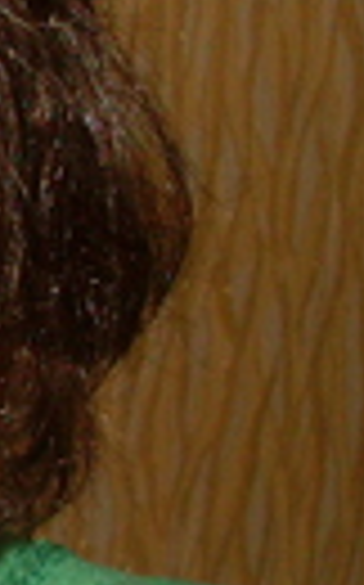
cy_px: 524
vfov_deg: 12.2
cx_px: -503
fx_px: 2720
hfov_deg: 7.2
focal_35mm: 171
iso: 100
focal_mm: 6.3
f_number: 3
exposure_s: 1/45
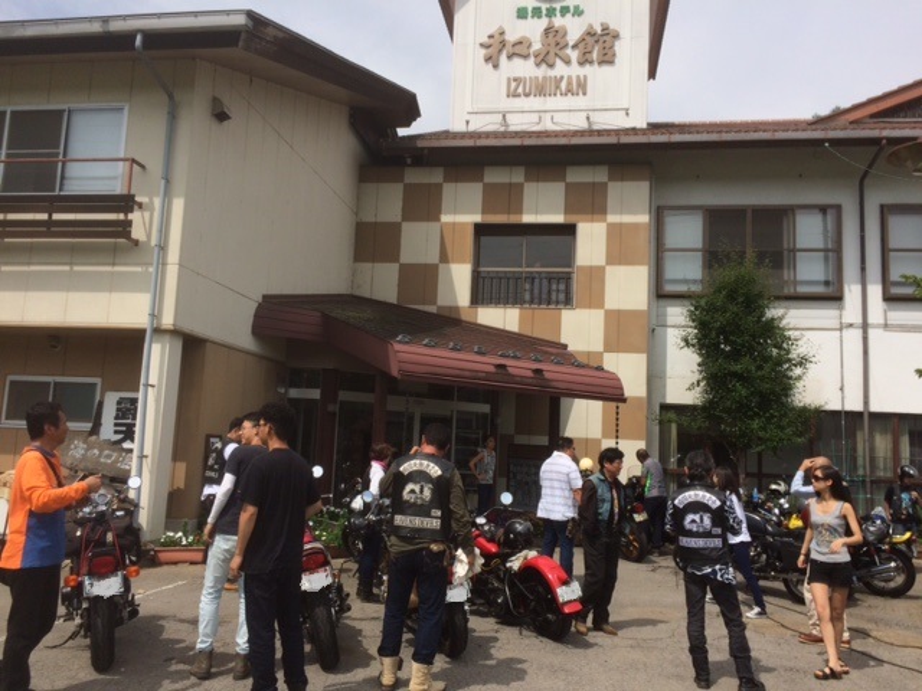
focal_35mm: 29
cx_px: 461
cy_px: 346
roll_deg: -2.6
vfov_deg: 48.2
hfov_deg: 61.7
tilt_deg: +7.4
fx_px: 772
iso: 32
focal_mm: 4.15
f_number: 2.2
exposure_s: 1/2933
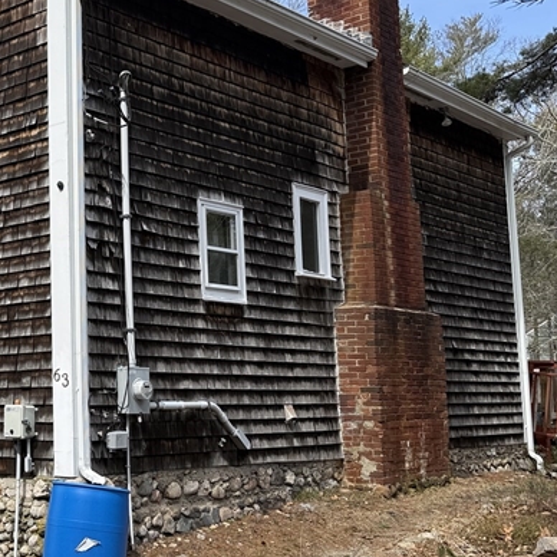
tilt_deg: +8.6
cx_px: 34
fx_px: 1019
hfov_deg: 29.1
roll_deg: -0.5
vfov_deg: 30.5
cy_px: 247
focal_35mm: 56
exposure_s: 1/2110
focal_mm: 6.76
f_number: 1.78
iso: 80
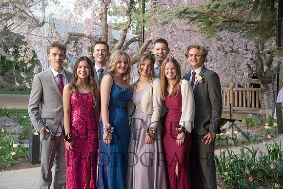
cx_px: 142
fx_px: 432
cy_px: 94
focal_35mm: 55
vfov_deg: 24.6
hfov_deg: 36.2
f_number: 5.6
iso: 800
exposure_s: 1/125
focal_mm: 55
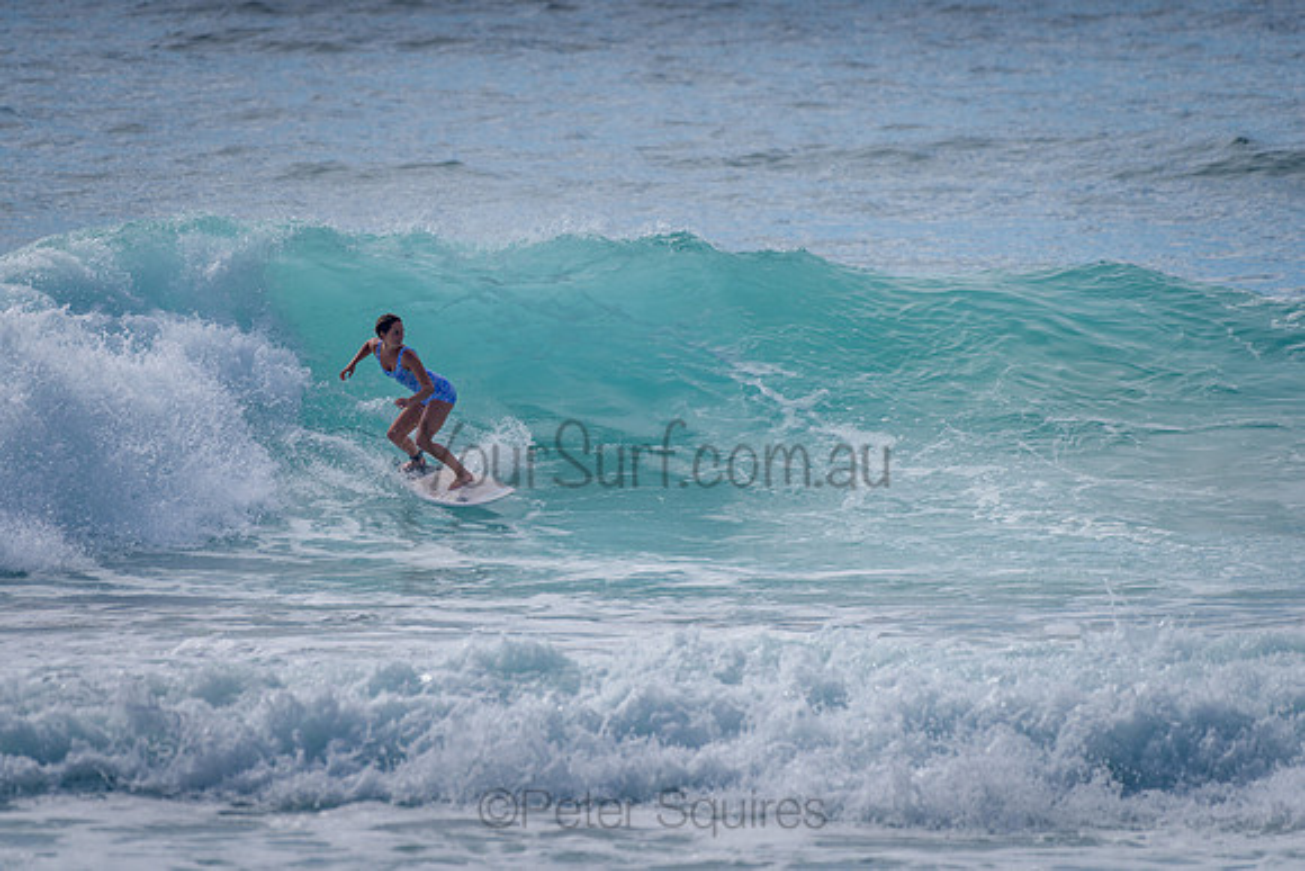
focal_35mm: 613
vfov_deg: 2.2
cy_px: 337
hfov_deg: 3.4
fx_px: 22231
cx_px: 505
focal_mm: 500
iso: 110
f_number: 5.6
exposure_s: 1/2000
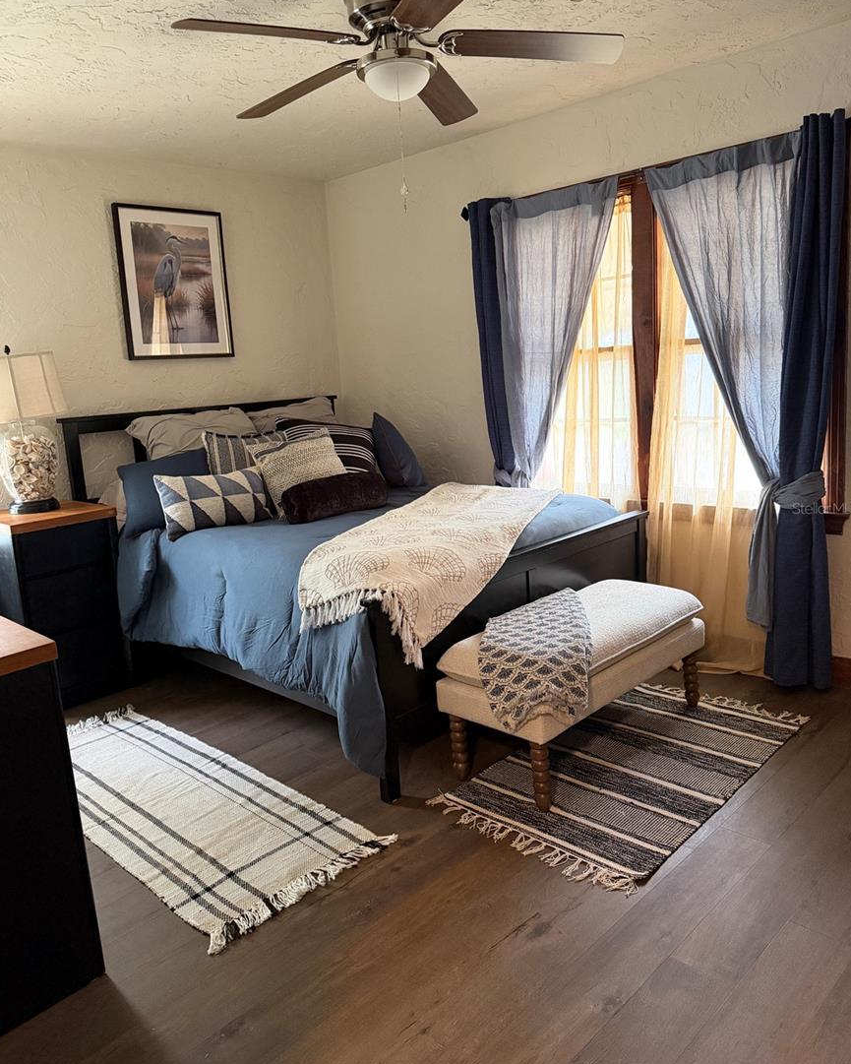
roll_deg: +3.6
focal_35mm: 26
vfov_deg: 66.0
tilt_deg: -9.2
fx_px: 818
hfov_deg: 54.9
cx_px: 419
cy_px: 508
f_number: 1.78
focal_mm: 6.76
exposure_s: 1/60
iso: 640
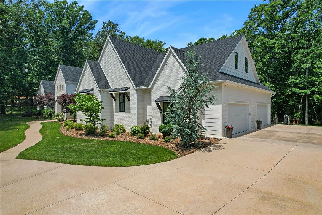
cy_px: 108
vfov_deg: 57.2
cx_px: 161
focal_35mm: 22
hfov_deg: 78.6
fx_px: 197
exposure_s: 1/2500
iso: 100
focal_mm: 8.38
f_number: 2.8
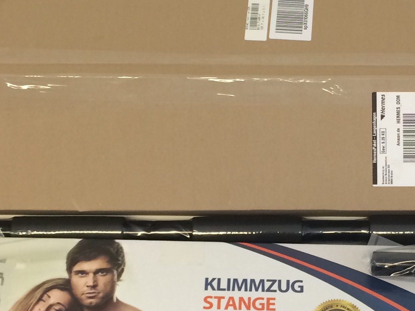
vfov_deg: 17.7
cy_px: 220
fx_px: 995
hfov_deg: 23.3
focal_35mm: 83
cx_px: 321
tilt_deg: -59.6
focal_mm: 4.15
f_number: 2.2
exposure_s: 1/33
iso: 50
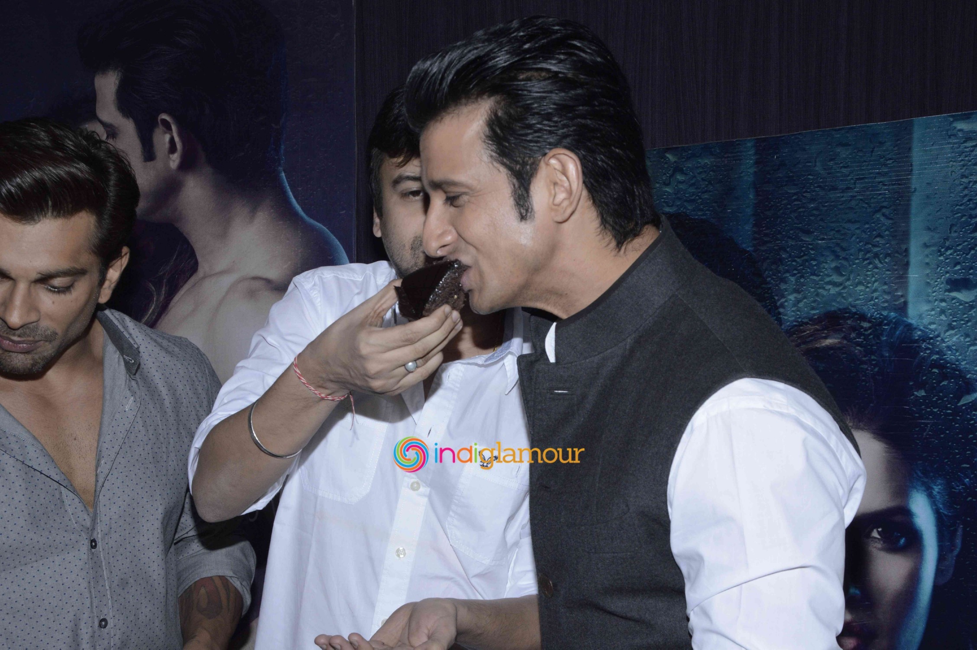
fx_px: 1627
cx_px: 488
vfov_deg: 22.6
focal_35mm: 60
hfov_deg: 33.4
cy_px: 325
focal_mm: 40
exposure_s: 1/200
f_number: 13
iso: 800
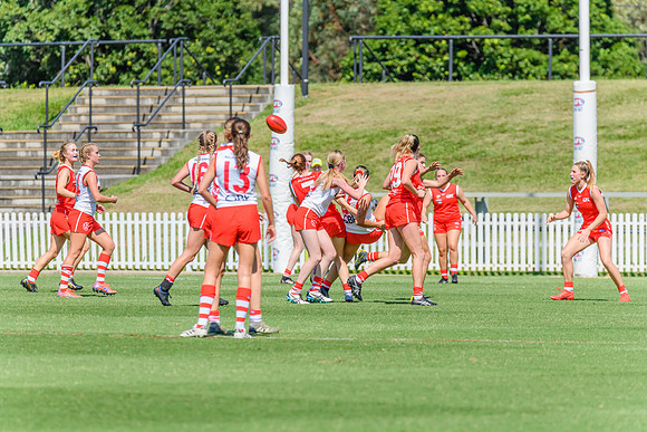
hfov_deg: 4.9
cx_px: 324
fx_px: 7550
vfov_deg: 3.3
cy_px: 216
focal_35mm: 420
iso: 800
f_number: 9
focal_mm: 420
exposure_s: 1/2000
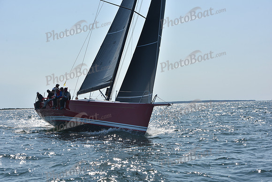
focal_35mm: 70
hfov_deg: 28.8
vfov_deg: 19.5
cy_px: 91
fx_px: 529
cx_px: 136
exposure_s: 1/1000
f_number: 10
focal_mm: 70
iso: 250
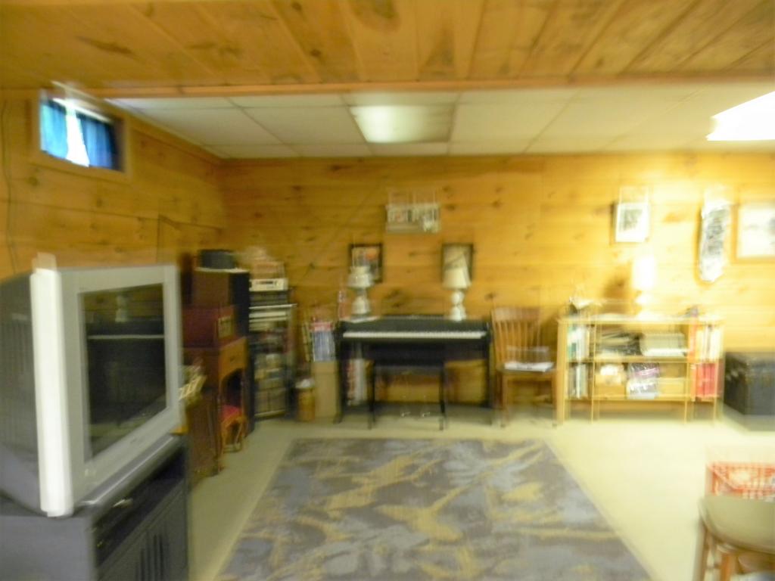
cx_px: 388
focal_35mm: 28
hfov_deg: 63.4
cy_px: 290
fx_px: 627
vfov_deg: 49.7
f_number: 3.5
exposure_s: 1/1.2
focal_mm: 5
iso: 400
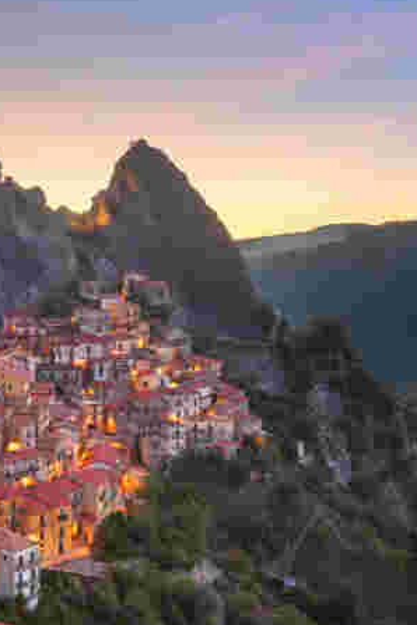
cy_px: 317
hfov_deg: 26.7
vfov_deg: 41.9
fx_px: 817
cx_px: -21
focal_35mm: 47
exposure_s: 15
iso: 64
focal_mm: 30
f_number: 11
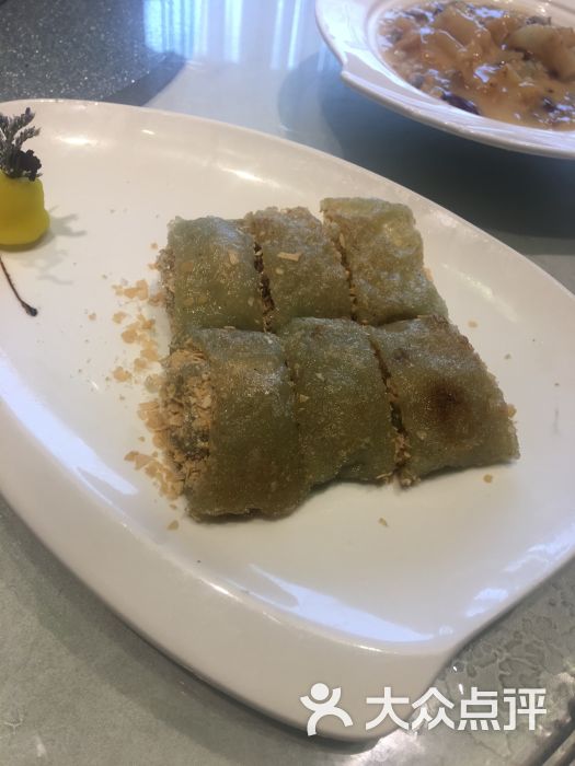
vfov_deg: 61.7
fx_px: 642
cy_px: 383
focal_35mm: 29
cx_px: 288
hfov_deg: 48.2
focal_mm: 4.15
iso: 40
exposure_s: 1/100
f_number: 2.2
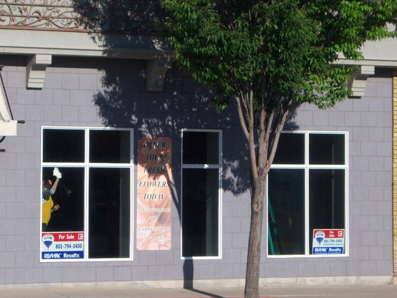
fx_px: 1743
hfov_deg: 13.0
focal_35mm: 152
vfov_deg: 9.8
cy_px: 131
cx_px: 154
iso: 80
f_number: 4.9
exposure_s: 1/640
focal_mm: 22.5
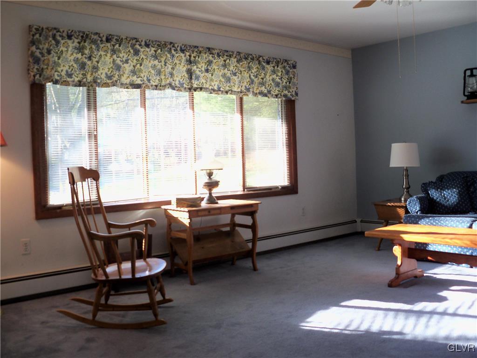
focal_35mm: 35
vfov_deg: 40.7
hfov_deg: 52.6
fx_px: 482
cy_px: 179
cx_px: 238
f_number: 3.5
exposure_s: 1/30
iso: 80
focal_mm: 6.2
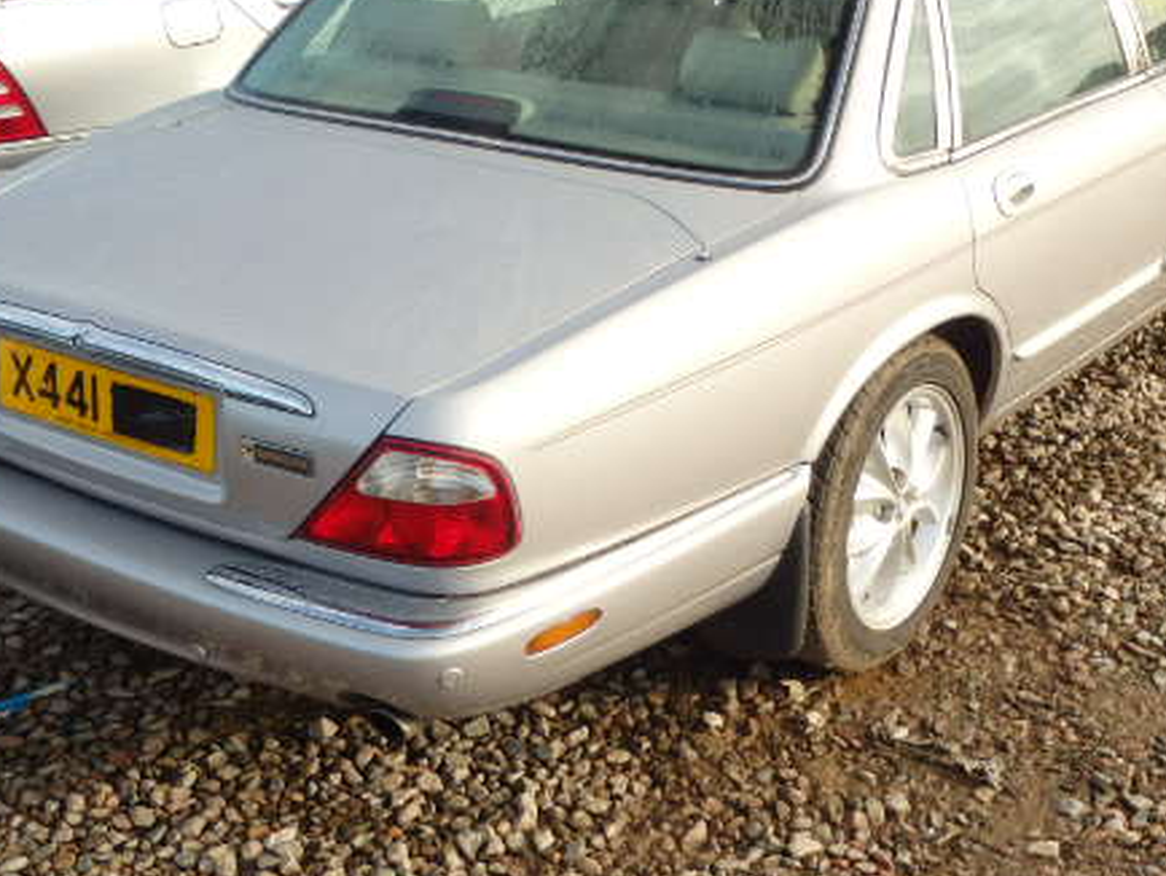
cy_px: 457
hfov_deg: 34.3
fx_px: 1887
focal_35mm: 56
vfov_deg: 26.1
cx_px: 607
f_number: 4.6
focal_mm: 6.8
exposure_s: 1/250
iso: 125
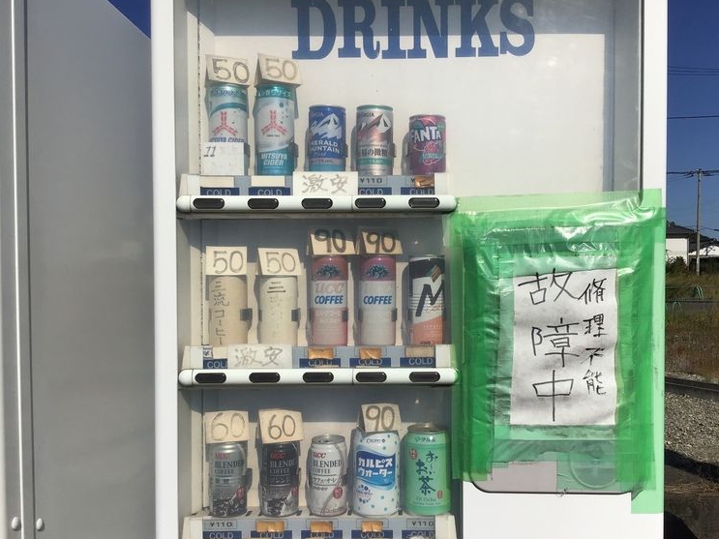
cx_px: 391
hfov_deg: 53.9
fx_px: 706
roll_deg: -0.5
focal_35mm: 34
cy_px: 291
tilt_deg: -2.4
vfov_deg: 41.8
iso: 25
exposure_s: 1/4808
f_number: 2.4
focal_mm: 3.3
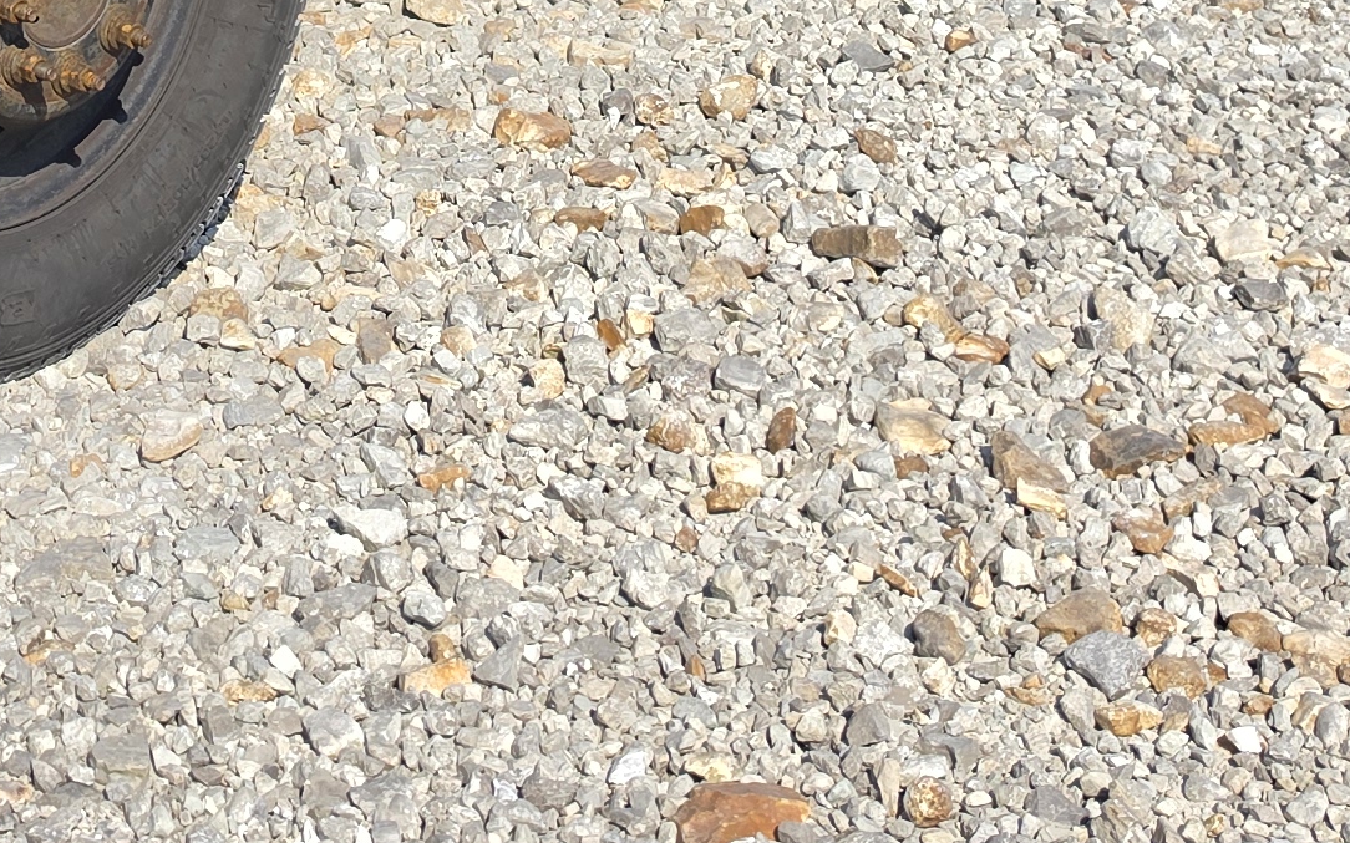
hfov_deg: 22.6
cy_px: -822
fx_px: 3311
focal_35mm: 90
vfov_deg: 12.8
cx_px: 201
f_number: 1.4
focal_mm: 6.5
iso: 64
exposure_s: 1/7058
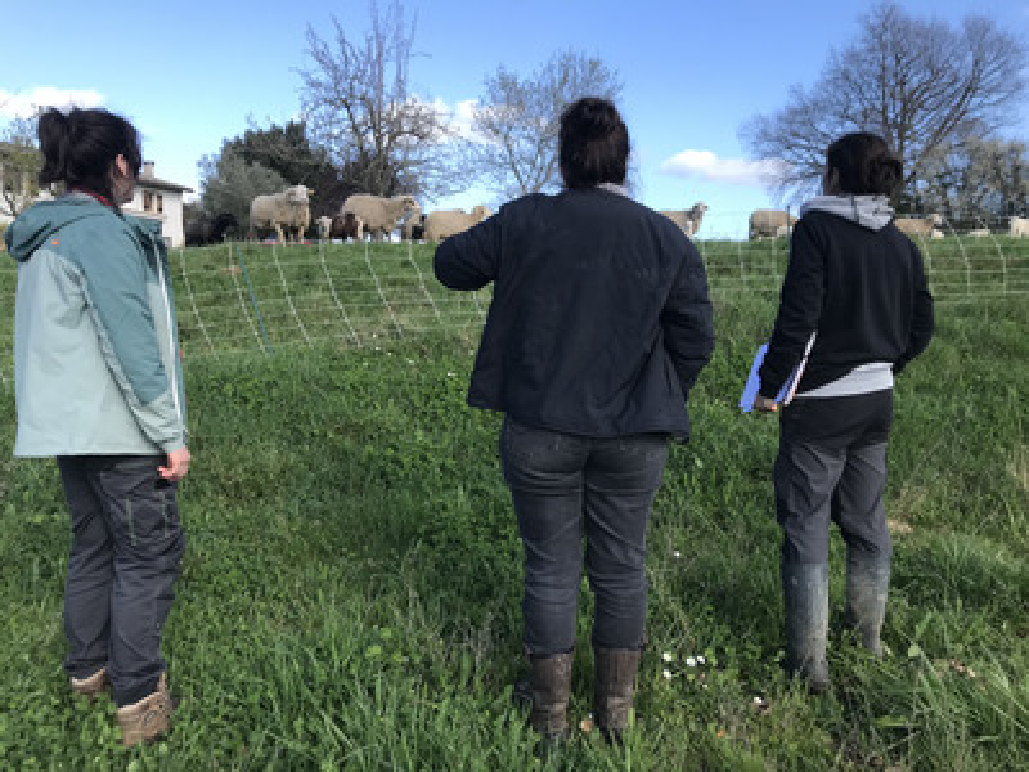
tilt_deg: -5.7
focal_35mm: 28
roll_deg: -2.0
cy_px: 386
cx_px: 514
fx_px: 832
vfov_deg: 49.7
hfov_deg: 63.4
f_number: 1.8
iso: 20
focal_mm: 3.99
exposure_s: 1/818
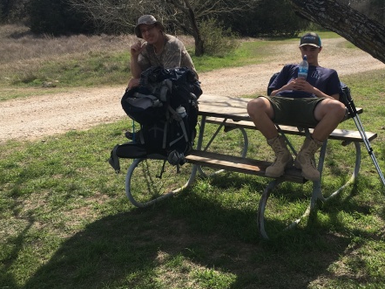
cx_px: 247
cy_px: 112
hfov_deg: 44.3
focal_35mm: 42
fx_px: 467
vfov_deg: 34.2
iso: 25
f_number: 2.2
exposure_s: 1/1148
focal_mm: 4.15
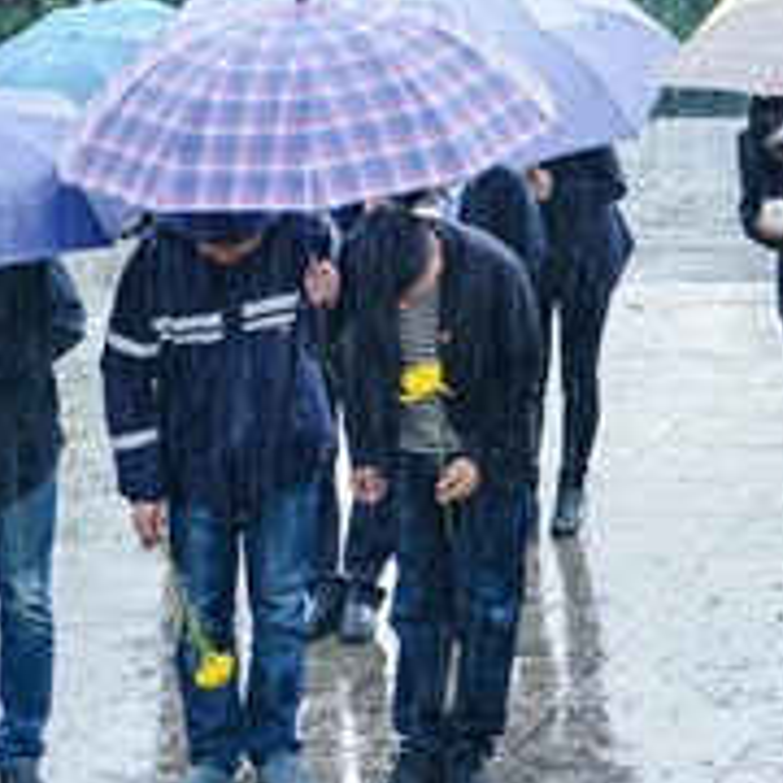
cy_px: 170
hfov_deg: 9.4
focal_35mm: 187
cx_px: 418
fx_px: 4786
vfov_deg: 9.3
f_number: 4.5
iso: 250
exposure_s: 1/80
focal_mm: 66
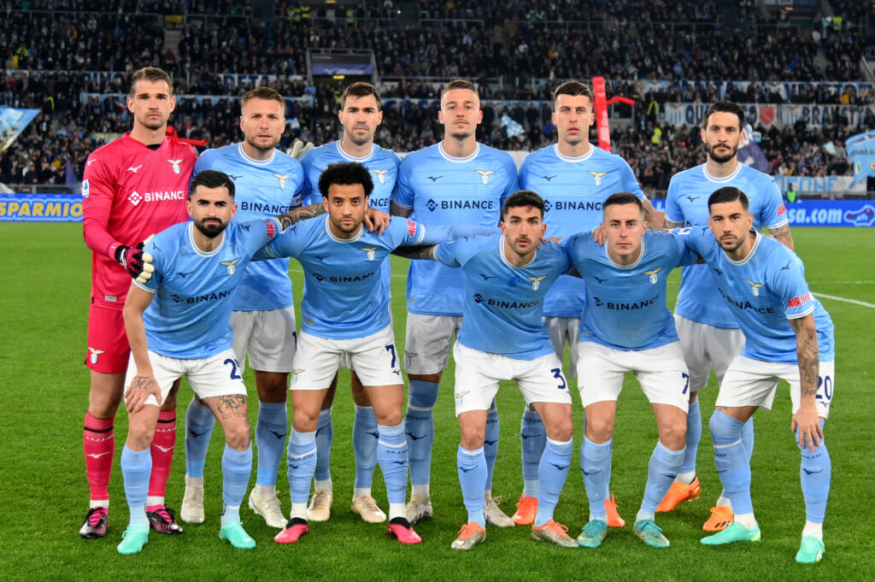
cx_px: 438
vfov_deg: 24.6
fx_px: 1336
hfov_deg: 36.3
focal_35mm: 55
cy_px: 291
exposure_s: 1/1250
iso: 2500
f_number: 4
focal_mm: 55
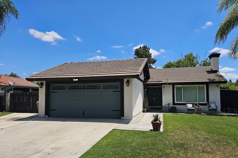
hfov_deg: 71.5
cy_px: 89
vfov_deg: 51.1
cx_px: 123
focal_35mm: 25
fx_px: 165
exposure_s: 1/1497
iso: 16
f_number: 1.7
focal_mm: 6.3
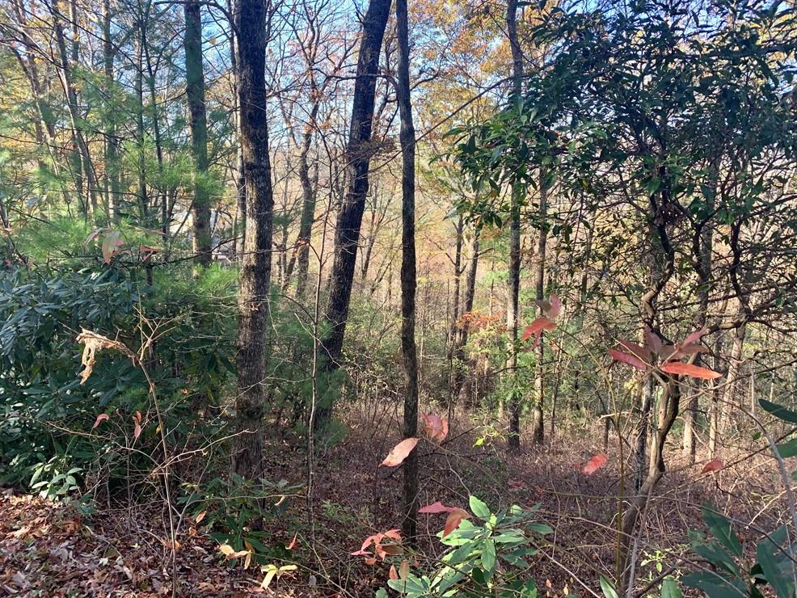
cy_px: 301
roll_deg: -0.9
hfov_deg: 65.3
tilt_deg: -11.9
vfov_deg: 51.4
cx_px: 402
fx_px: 622
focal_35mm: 27
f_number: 1.8
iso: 32
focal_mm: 4.25
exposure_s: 1/121
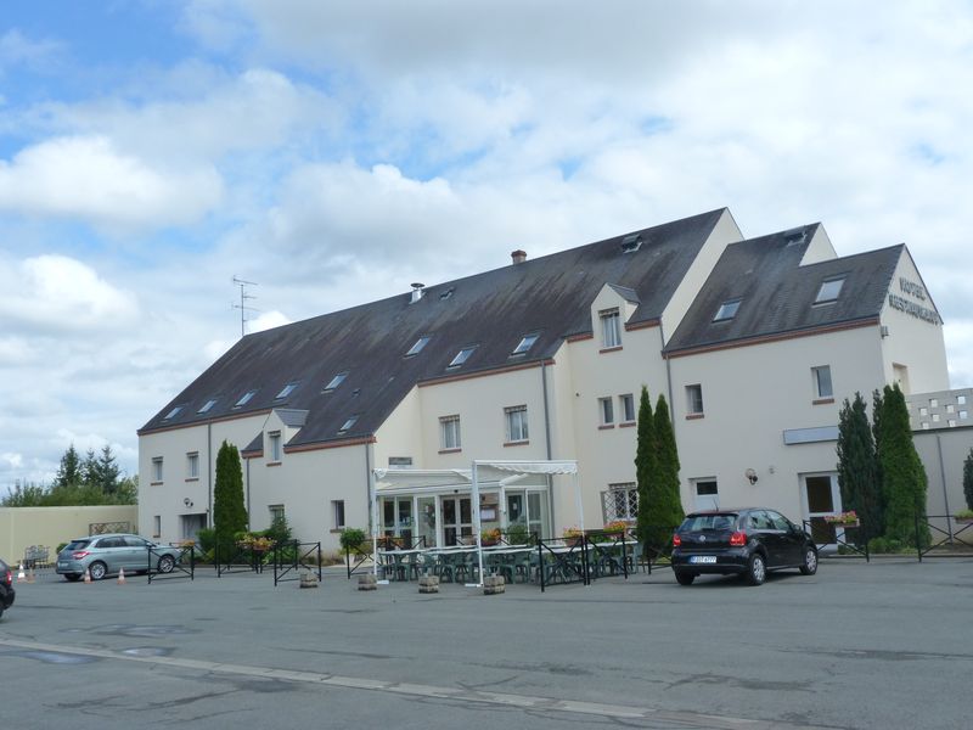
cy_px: 365
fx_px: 956
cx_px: 486
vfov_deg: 41.8
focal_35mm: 34
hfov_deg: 54.0
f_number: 5.6
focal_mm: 6.1
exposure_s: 1/400
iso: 125
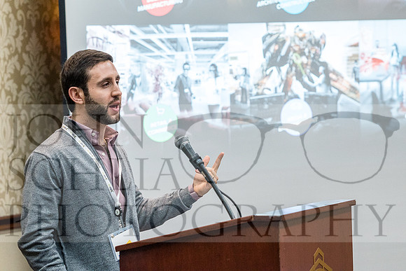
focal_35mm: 132
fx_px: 1489
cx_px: 203
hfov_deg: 15.5
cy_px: 136
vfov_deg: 10.4
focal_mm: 88
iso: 3200
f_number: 3.5
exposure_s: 1/160
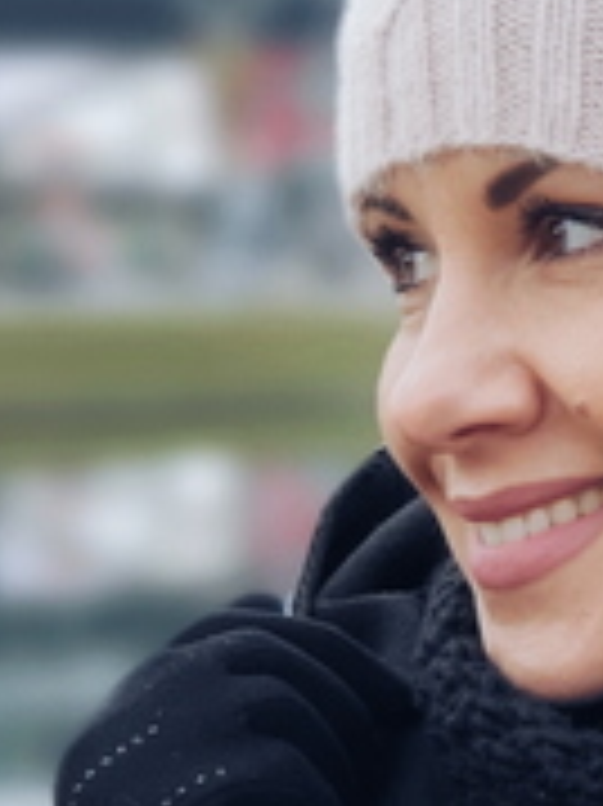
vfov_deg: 10.0
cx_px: 778
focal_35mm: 198
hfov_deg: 7.4
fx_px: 4604
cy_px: 484
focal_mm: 6
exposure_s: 1/100
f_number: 2.4
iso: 40
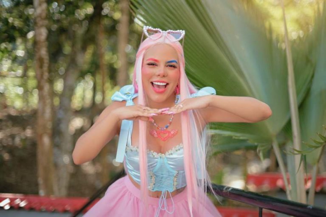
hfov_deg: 39.6
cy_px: 108
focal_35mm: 50
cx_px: 163
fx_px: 452
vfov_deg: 27.0
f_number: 1.4
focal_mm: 50
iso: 100
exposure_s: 1/500
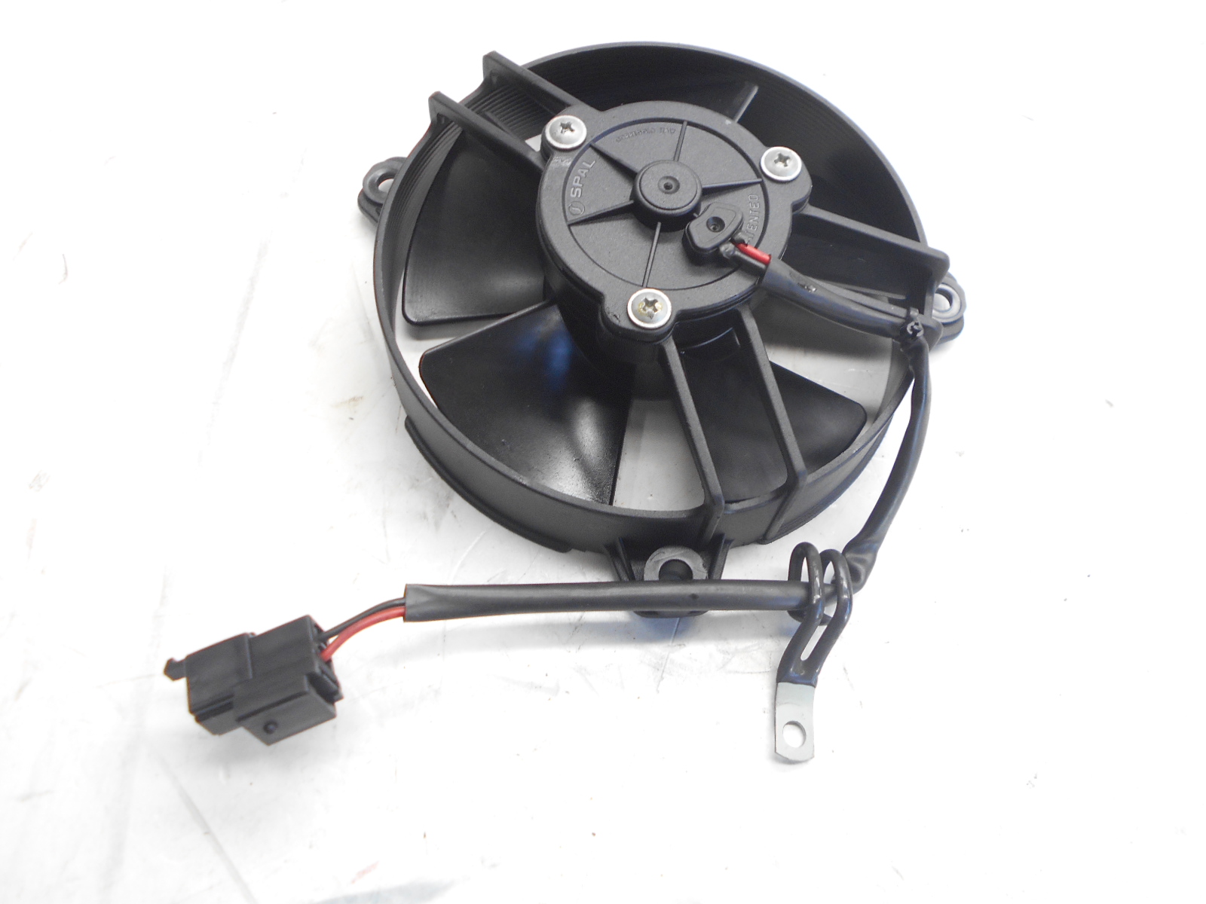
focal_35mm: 30
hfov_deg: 60.0
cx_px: 603
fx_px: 1045
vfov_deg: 46.8
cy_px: 452
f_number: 3.4
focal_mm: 5.1
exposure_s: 1/30
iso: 100
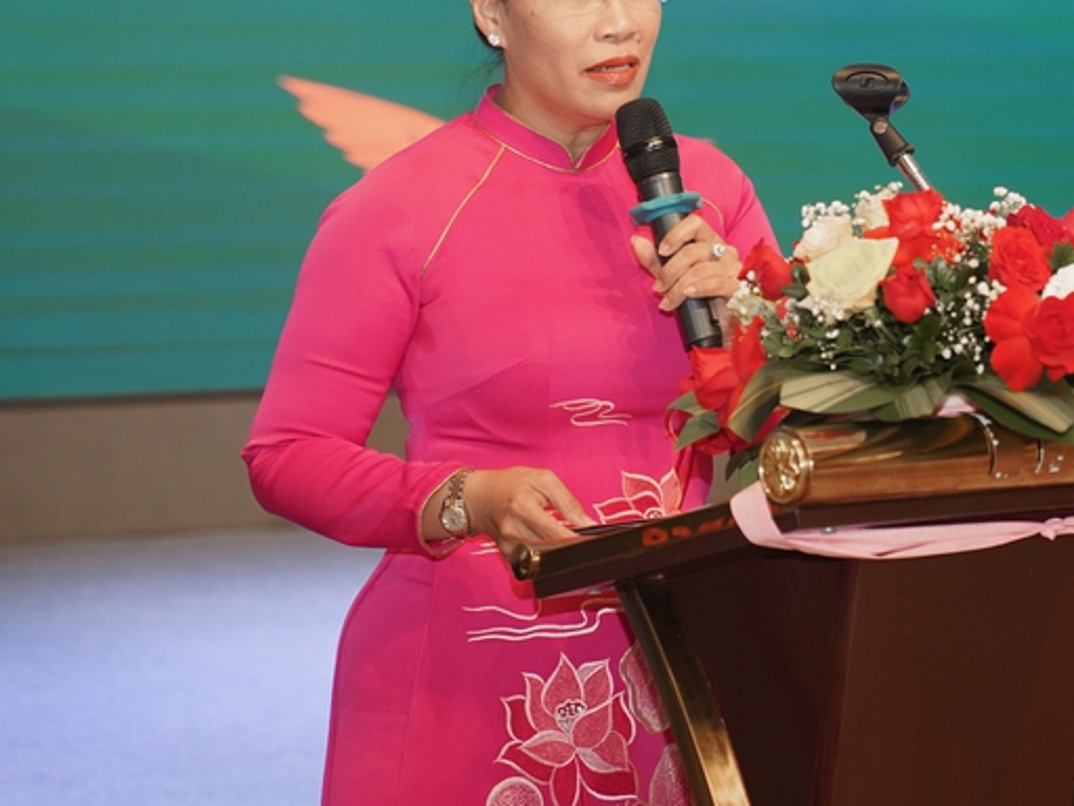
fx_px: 4375
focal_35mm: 141
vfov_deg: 10.5
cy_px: 167
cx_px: 751
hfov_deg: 14.0
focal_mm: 75
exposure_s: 1/125
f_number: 3.2
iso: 800
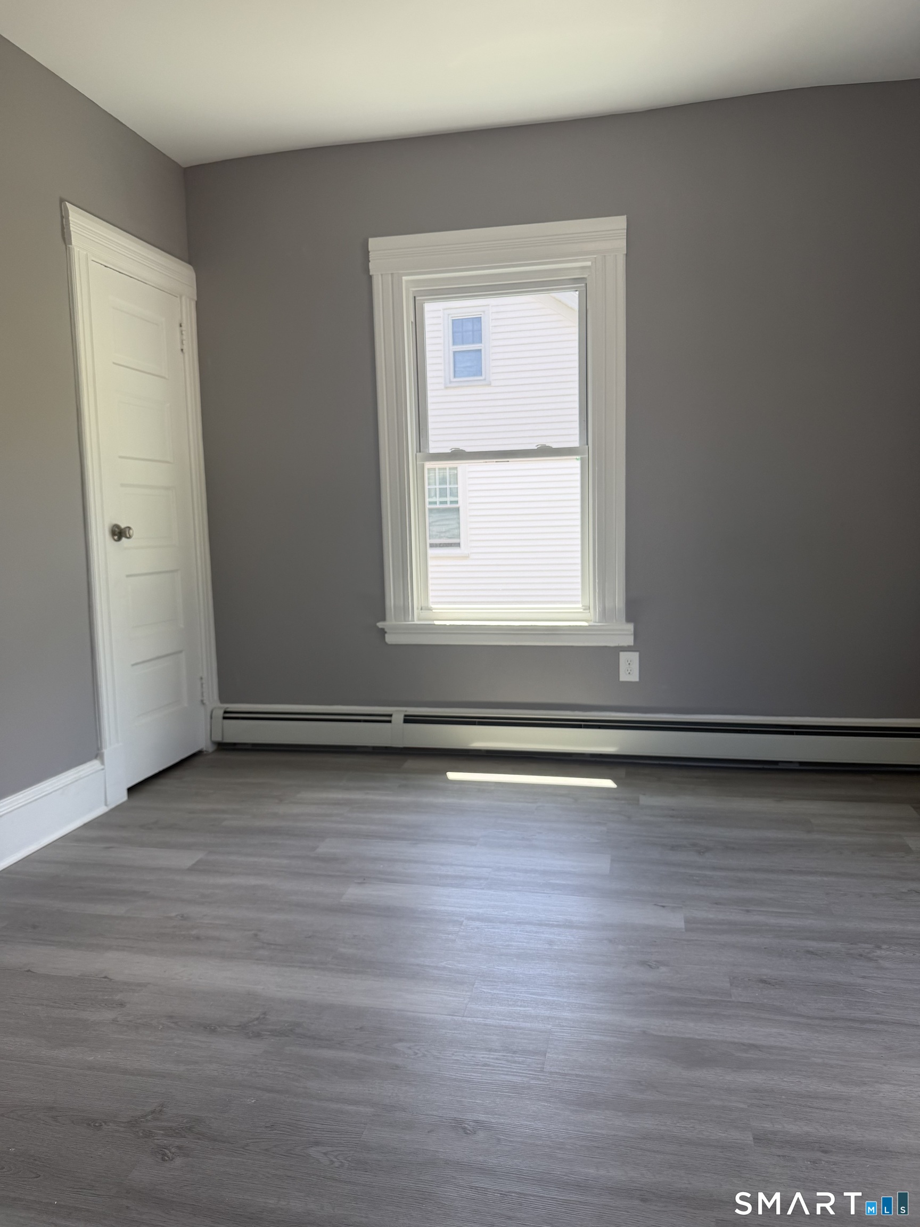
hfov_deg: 56.8
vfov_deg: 71.6
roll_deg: +1.9
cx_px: 460
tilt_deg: -5.9
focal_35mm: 24
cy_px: 614
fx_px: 850
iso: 80
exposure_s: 1/204
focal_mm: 6.76
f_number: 1.78
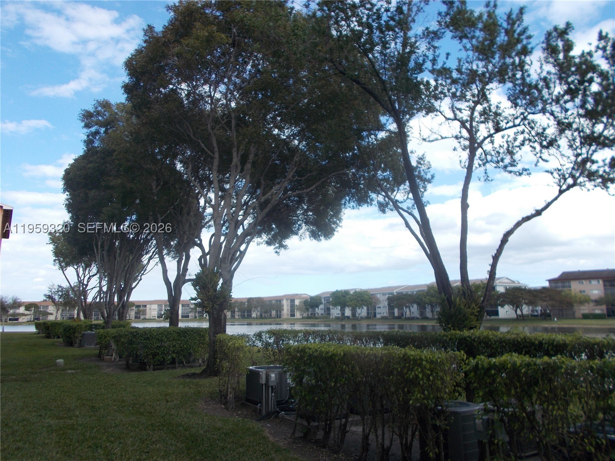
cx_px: 308
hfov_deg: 60.0
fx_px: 533
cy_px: 230
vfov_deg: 46.8
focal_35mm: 30
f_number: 8.6
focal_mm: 5.3
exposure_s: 1/80
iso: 80
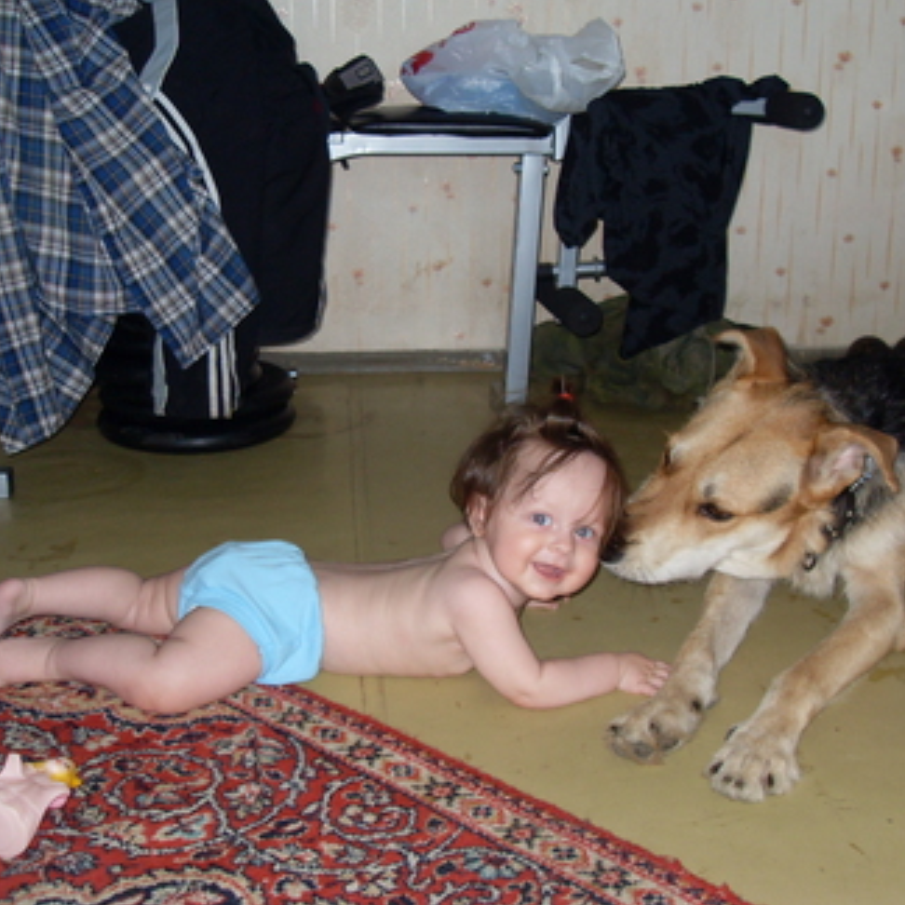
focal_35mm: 43
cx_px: 623
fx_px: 1272
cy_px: 447
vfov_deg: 39.2
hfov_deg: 38.6
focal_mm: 6.3
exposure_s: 1/45
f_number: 2.8
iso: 100
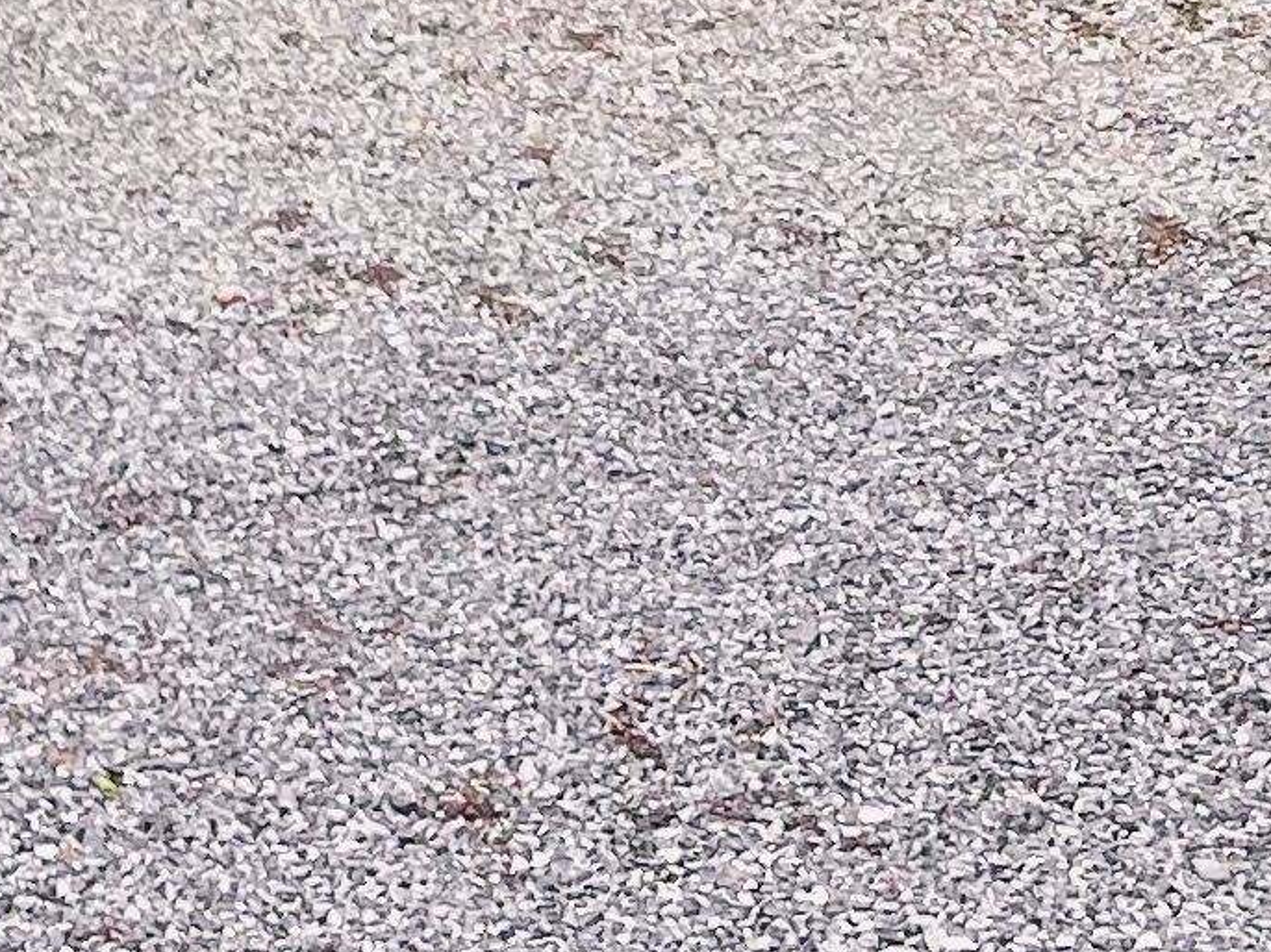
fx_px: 5396
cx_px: -1060
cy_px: -1834
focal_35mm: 147
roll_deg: -2.0
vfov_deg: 8.5
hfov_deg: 12.3
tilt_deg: +6.1
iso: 32
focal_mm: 5.1
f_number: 1.6
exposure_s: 1/150
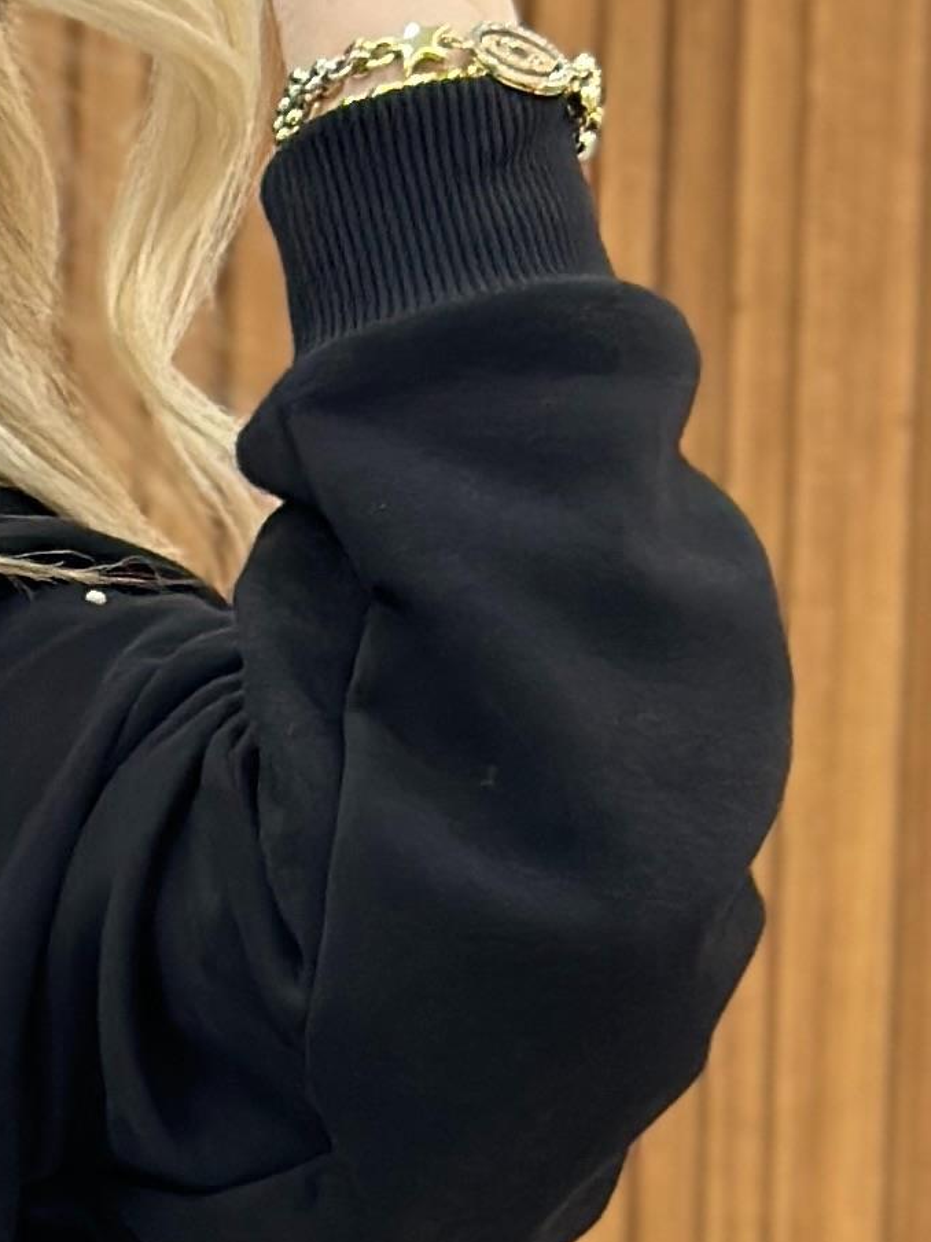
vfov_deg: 9.1
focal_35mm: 214
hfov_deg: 6.7
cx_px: -1035
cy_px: 1625
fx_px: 7674
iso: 160
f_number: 1.78
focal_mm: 6.86
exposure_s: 1/100
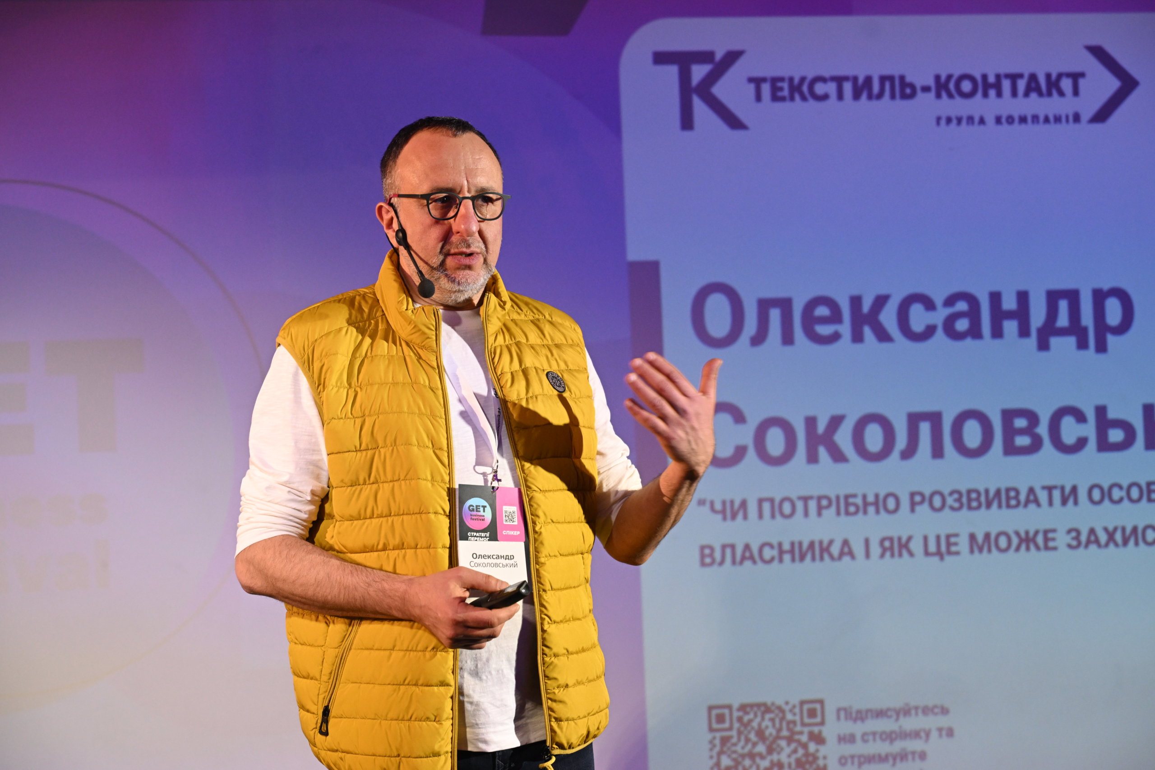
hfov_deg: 38.9
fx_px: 1636
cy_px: 385
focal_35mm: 51
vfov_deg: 26.5
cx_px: 578
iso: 2800
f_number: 4
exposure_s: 1/160
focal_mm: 51
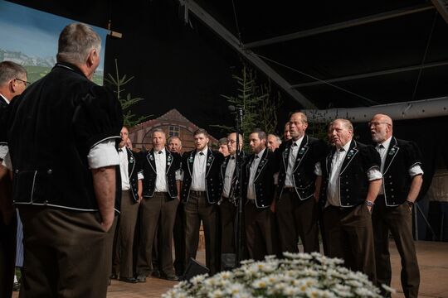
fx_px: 510
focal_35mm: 41
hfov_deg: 47.4
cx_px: 224
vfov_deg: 32.6
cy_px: 149
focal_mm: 41
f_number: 5.6
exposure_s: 1/100
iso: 800
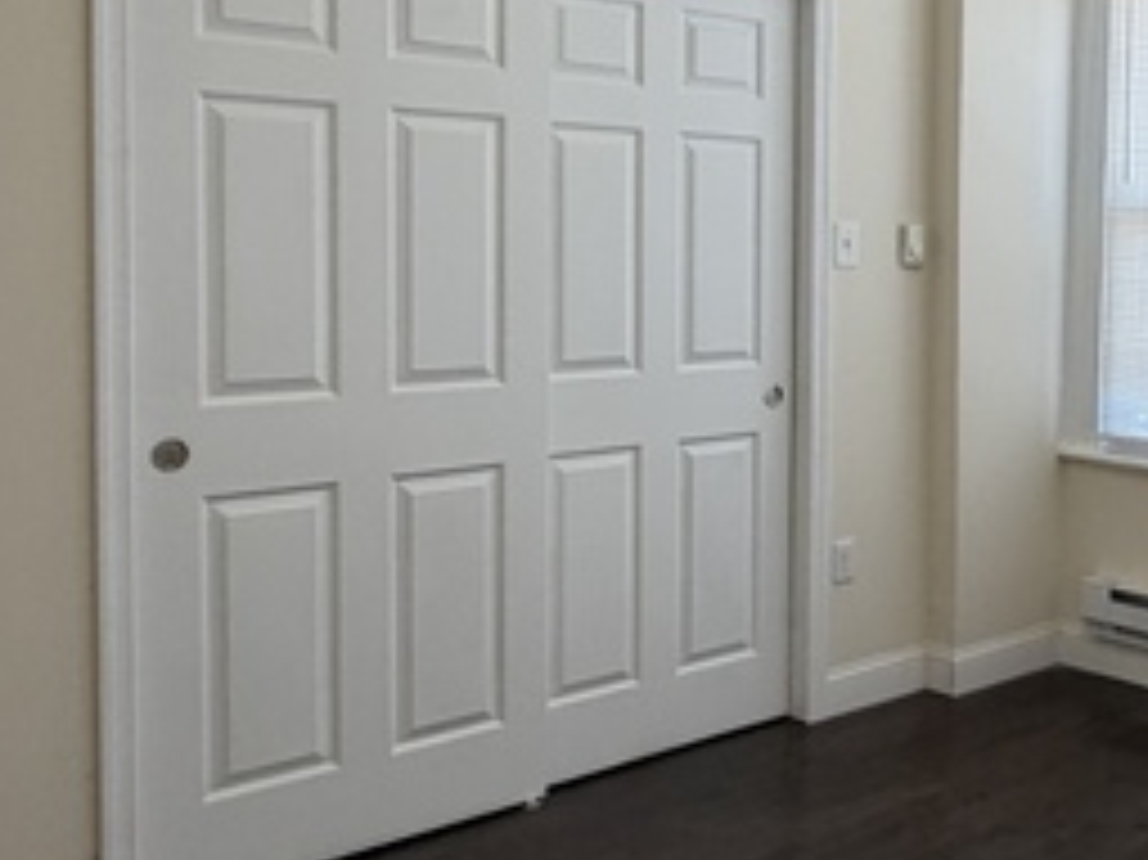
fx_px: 1459
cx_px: 1211
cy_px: 302
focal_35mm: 44
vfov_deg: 32.6
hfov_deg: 37.2
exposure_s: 1/120
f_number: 2.2
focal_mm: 2.22
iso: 200
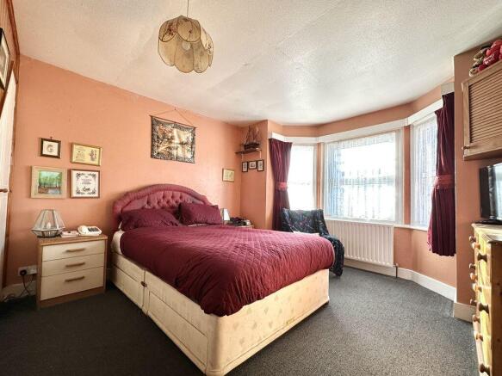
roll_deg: +0.4
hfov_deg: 102.1
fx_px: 203
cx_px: 251
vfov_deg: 85.7
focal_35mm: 14
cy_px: 188
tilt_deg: +1.2
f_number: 2.2
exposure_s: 1/99
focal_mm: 2.22
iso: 64
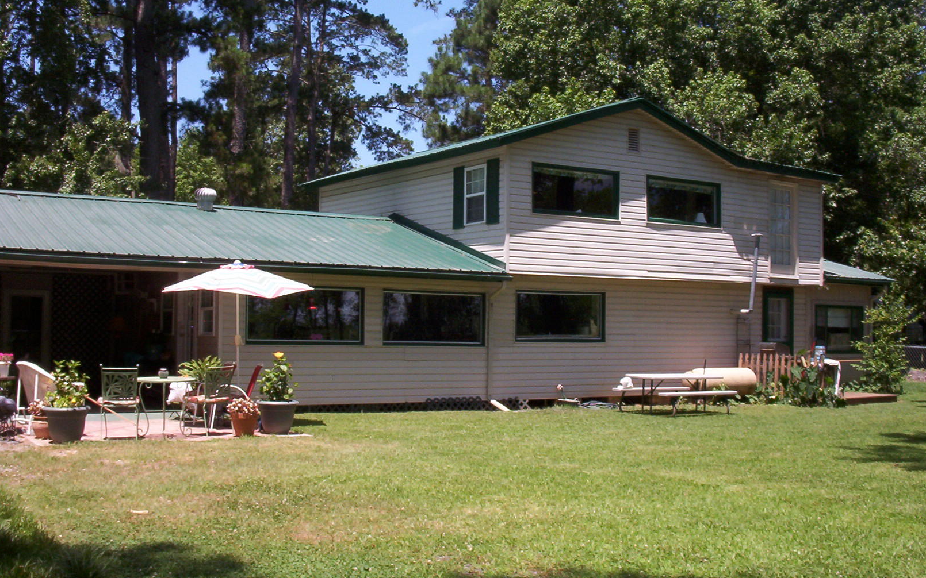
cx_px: 464
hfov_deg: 47.2
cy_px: 302
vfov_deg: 30.5
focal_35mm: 42
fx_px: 1060
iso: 100
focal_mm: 6
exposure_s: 1/163
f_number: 8
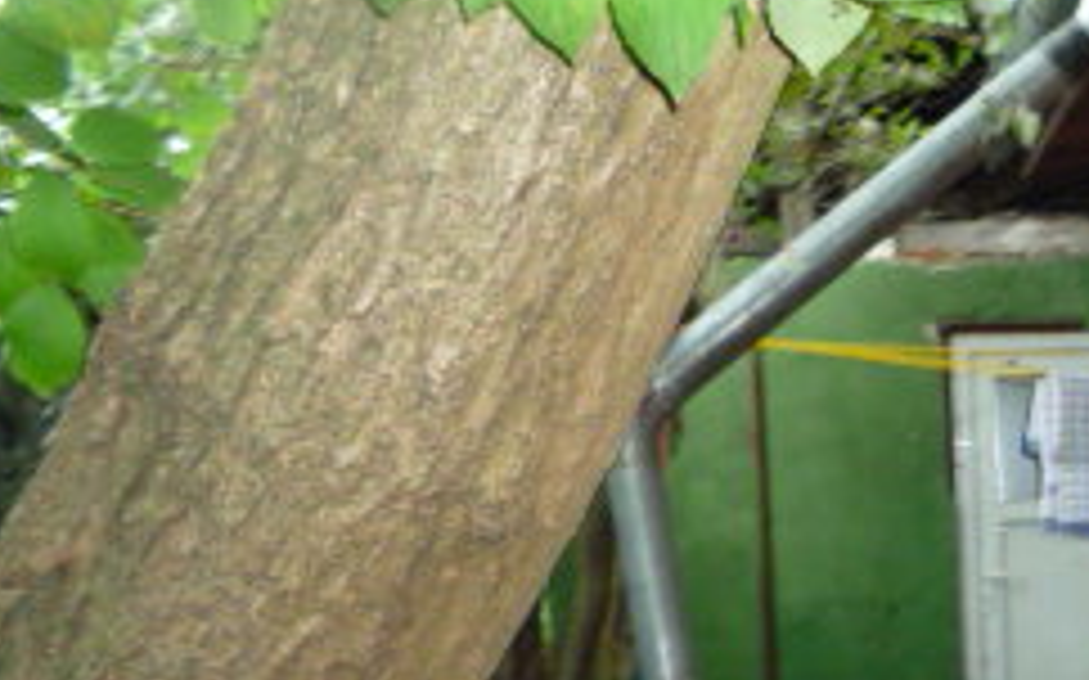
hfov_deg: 25.7
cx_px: 1368
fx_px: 2077
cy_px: 648
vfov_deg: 18.2
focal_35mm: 70
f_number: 2.8
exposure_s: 1/30
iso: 320
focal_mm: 4.4
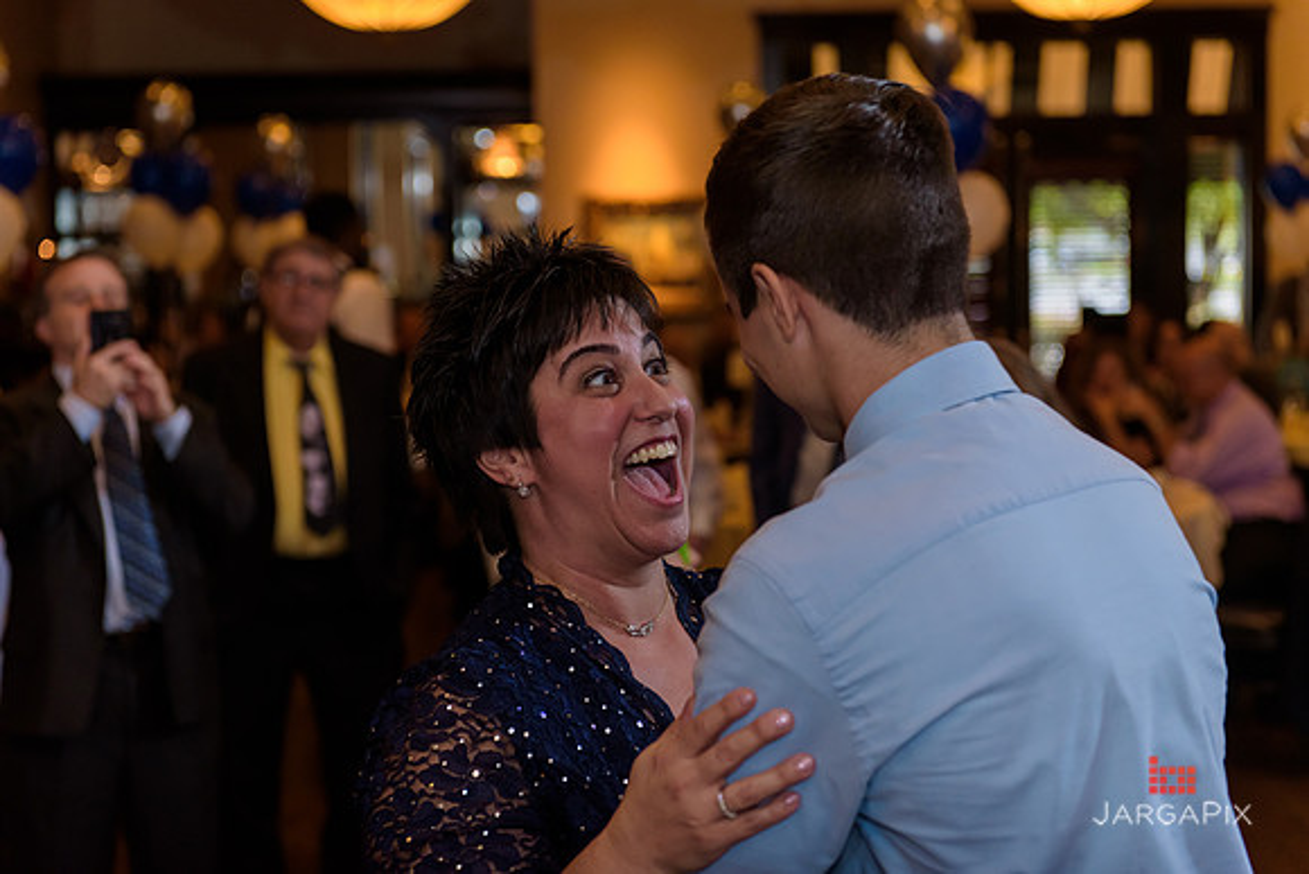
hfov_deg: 28.8
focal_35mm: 70
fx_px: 2546
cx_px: 654
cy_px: 437
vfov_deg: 19.5
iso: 1250
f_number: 3.2
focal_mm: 70
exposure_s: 1/125
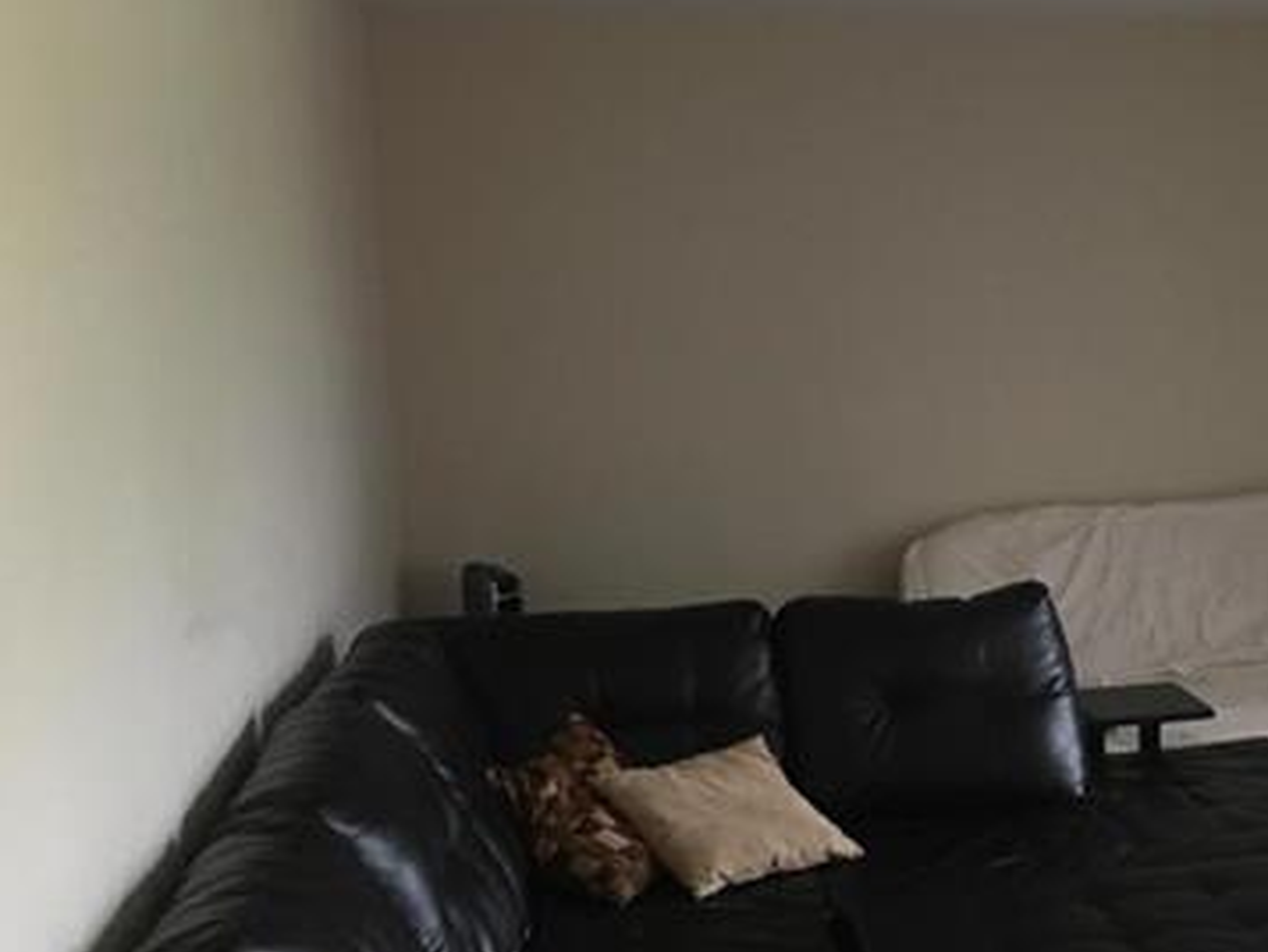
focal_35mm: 52
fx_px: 1905
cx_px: 1069
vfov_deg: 28.0
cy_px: 497
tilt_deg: -5.6
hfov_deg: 35.3
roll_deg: +0.8
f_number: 2.2
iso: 100
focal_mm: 4.15
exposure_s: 1/15
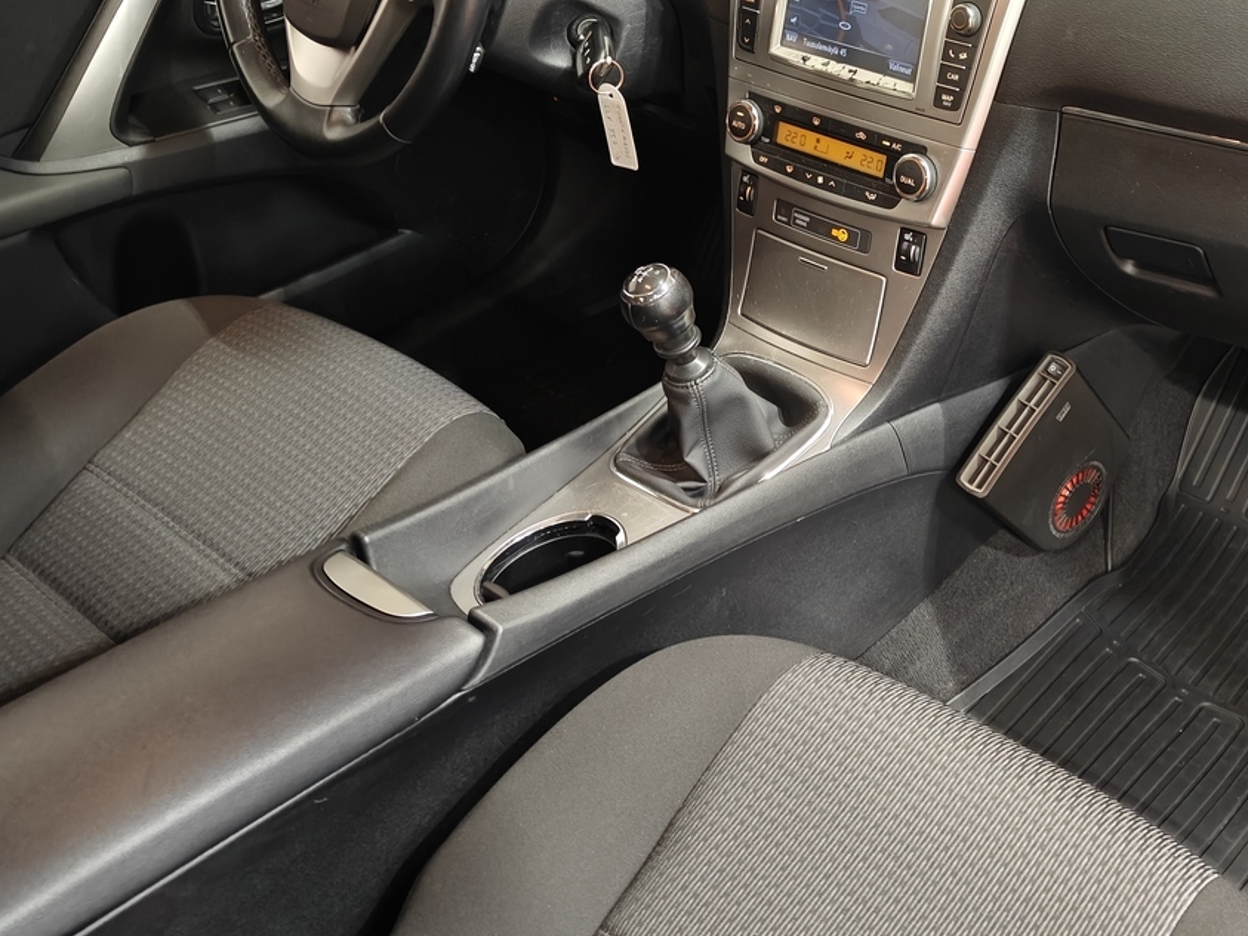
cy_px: 326
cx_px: 968
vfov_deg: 34.9
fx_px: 1478
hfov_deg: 43.9
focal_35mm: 41
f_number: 1.8
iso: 200
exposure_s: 1/30
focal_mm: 5.59
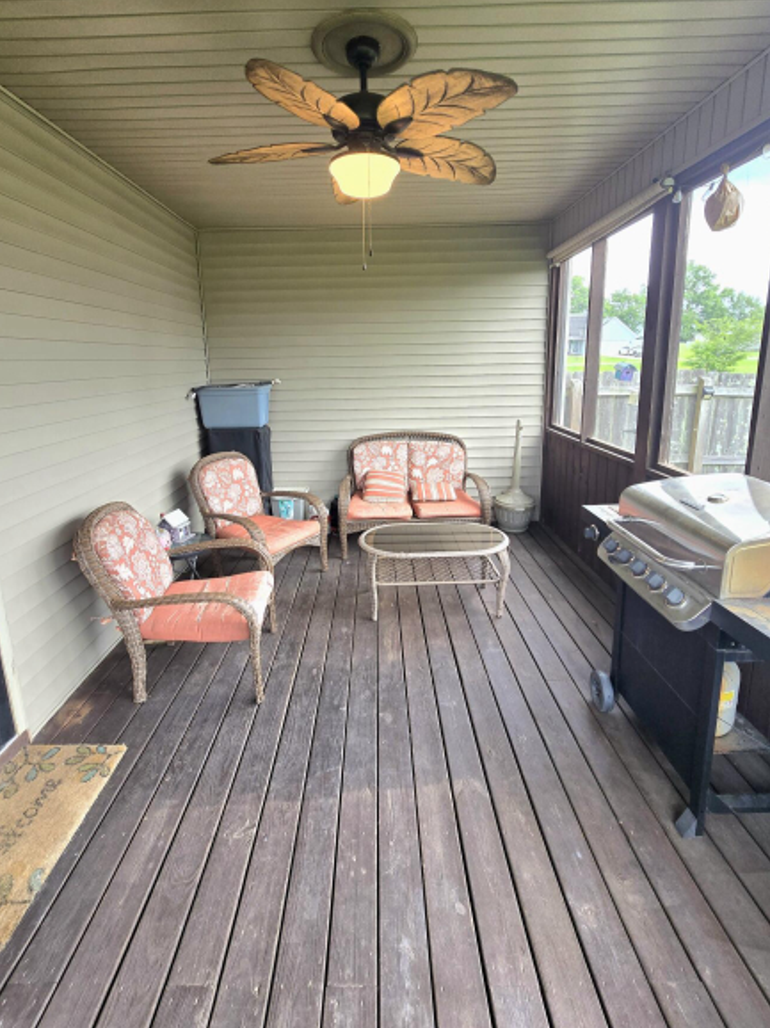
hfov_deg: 81.7
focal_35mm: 15
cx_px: 372
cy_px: 456
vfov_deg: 97.8
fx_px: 445
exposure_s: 1/120
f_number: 2.2
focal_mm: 2.2
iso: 80
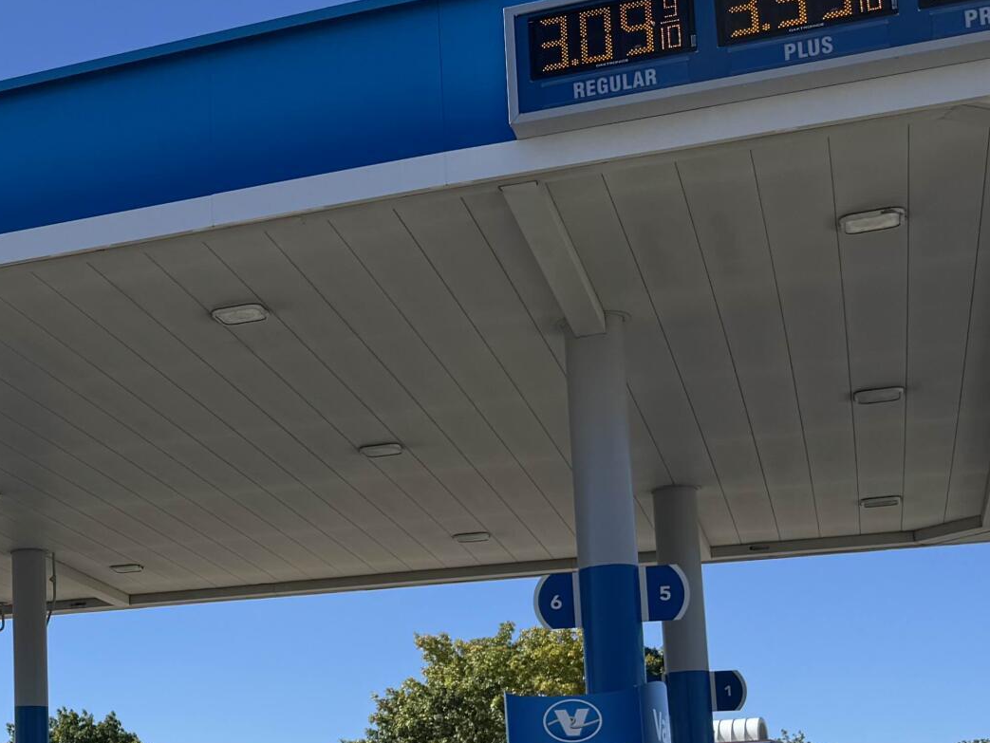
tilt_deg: +9.5
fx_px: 1974
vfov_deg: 21.1
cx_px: -198
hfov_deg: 25.3
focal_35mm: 69
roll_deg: +0.1
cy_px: 580
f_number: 1.78
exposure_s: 1/4950
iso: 80
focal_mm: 6.76
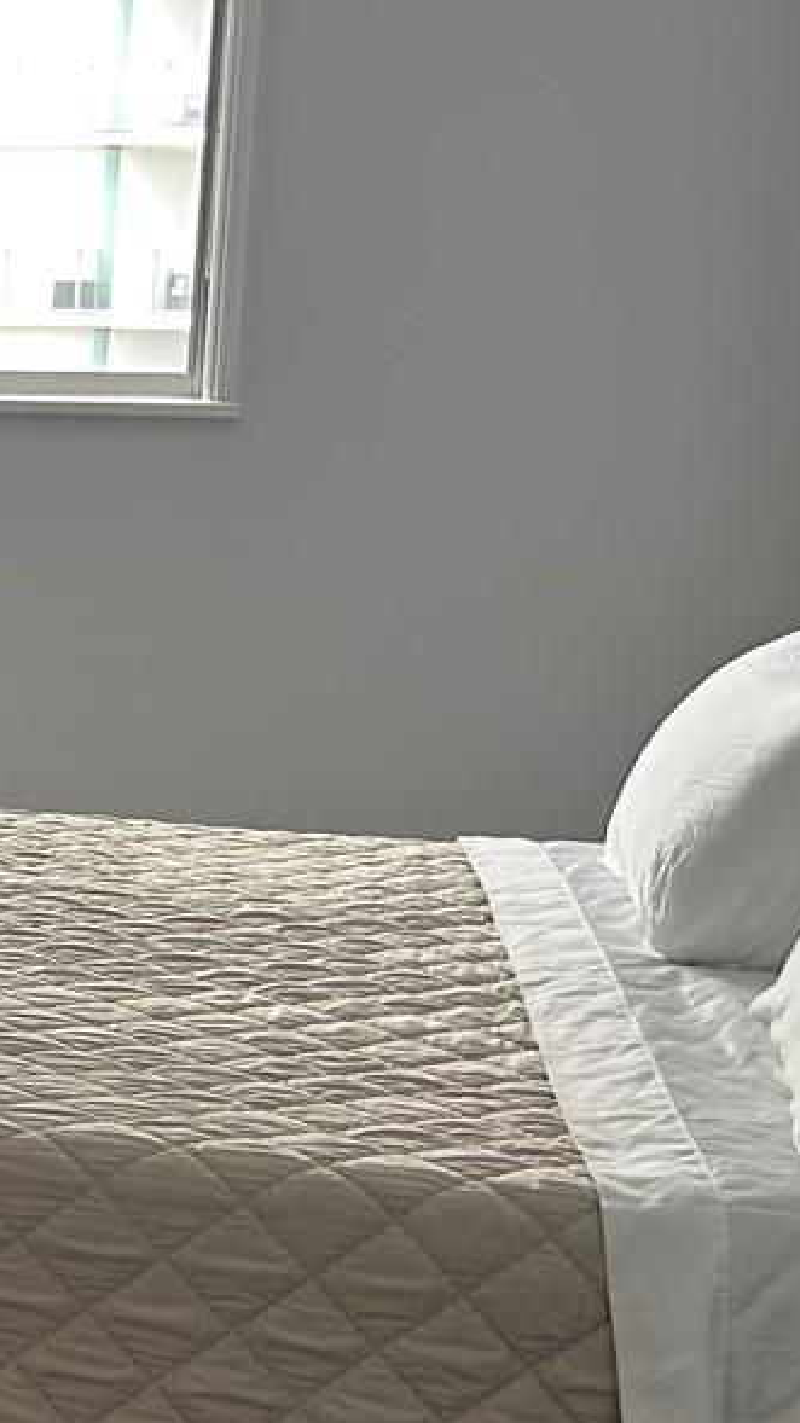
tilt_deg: -8.9
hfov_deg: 13.5
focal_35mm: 77
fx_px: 2906
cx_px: -776
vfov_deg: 27.5
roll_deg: -0.7
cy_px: 771
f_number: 1.5
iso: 100
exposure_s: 1/120
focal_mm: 5.7
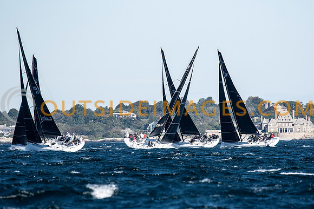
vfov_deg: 2.7
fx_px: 4429
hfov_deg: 4.1
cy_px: 91
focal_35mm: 508
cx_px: 177
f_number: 5
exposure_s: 1/2000
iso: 320
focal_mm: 300
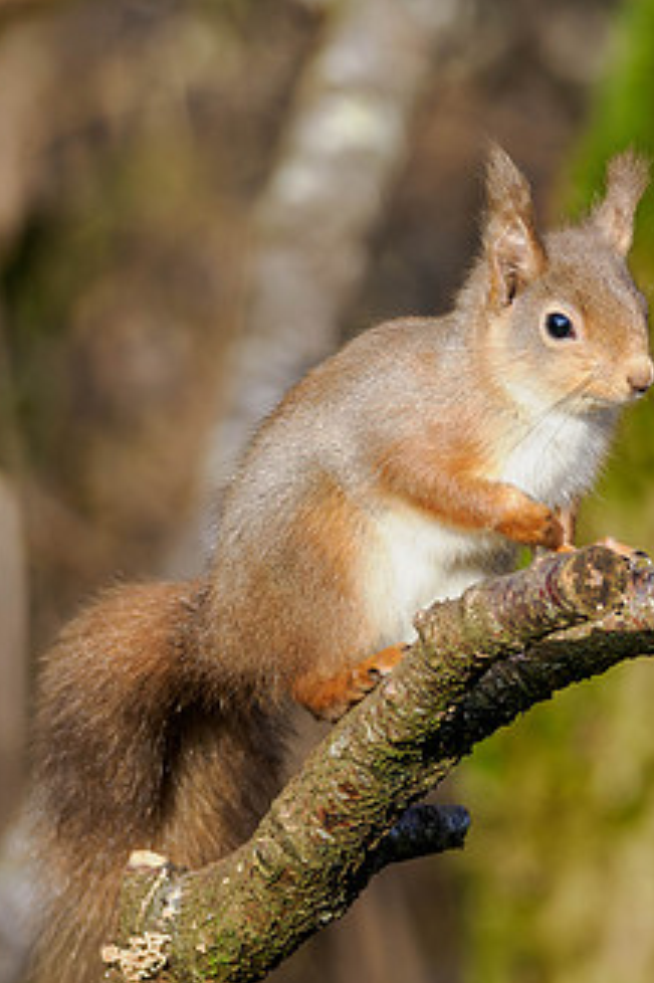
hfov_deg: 1.1
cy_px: 485
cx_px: 687
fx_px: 34342
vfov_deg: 1.6
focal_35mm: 1259
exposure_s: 1/800
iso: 640
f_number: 4
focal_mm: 300
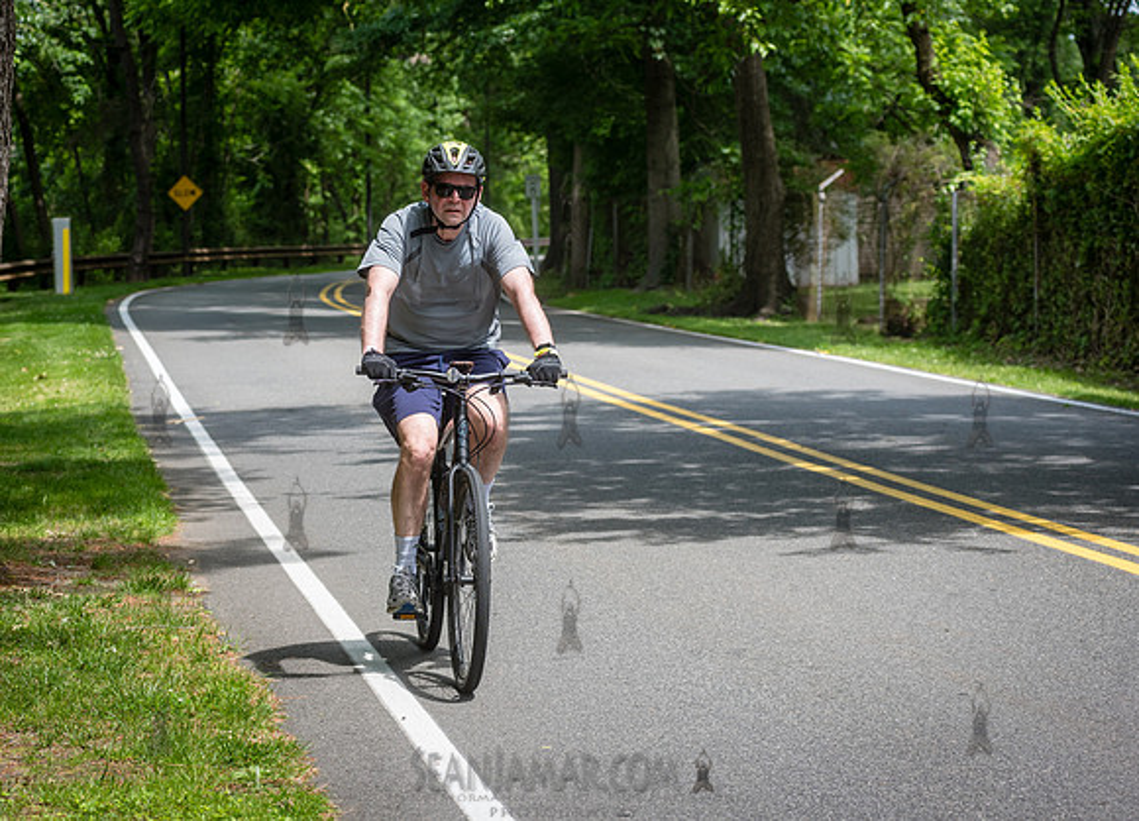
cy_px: 365
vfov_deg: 15.3
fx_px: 3048
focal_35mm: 94
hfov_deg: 21.1
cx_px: 456
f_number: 4.5
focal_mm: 80
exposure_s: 1/640
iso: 250
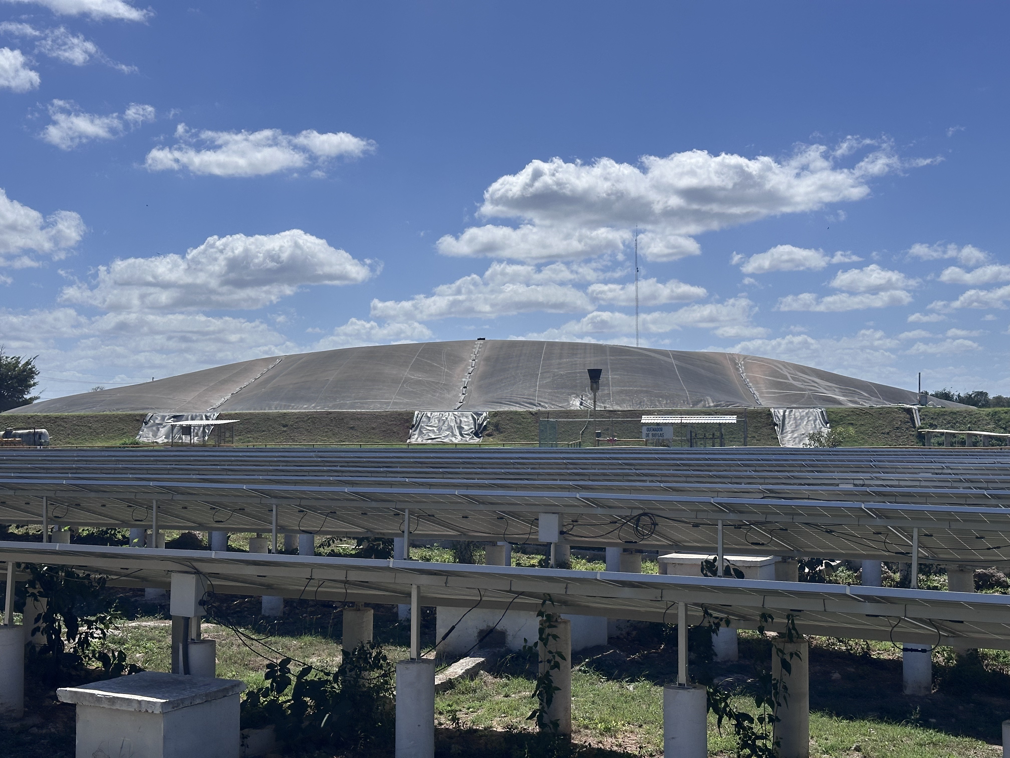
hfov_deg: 39.7
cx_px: 505
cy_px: 379
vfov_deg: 30.3
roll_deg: +0.4
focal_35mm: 48
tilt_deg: +1.9
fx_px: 1401
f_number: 1.78
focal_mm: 6.86
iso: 64
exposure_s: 1/10870
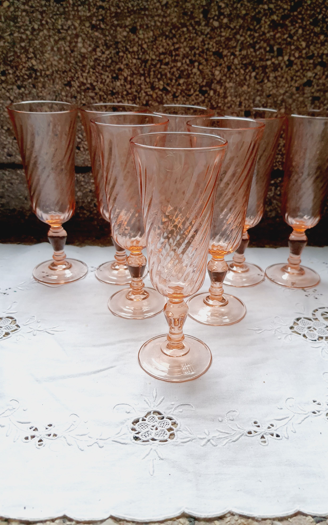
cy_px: 262
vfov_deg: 66.5
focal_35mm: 28
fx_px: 401
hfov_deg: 44.4
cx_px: 184
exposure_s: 1/50
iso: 250
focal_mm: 4.32
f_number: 1.7
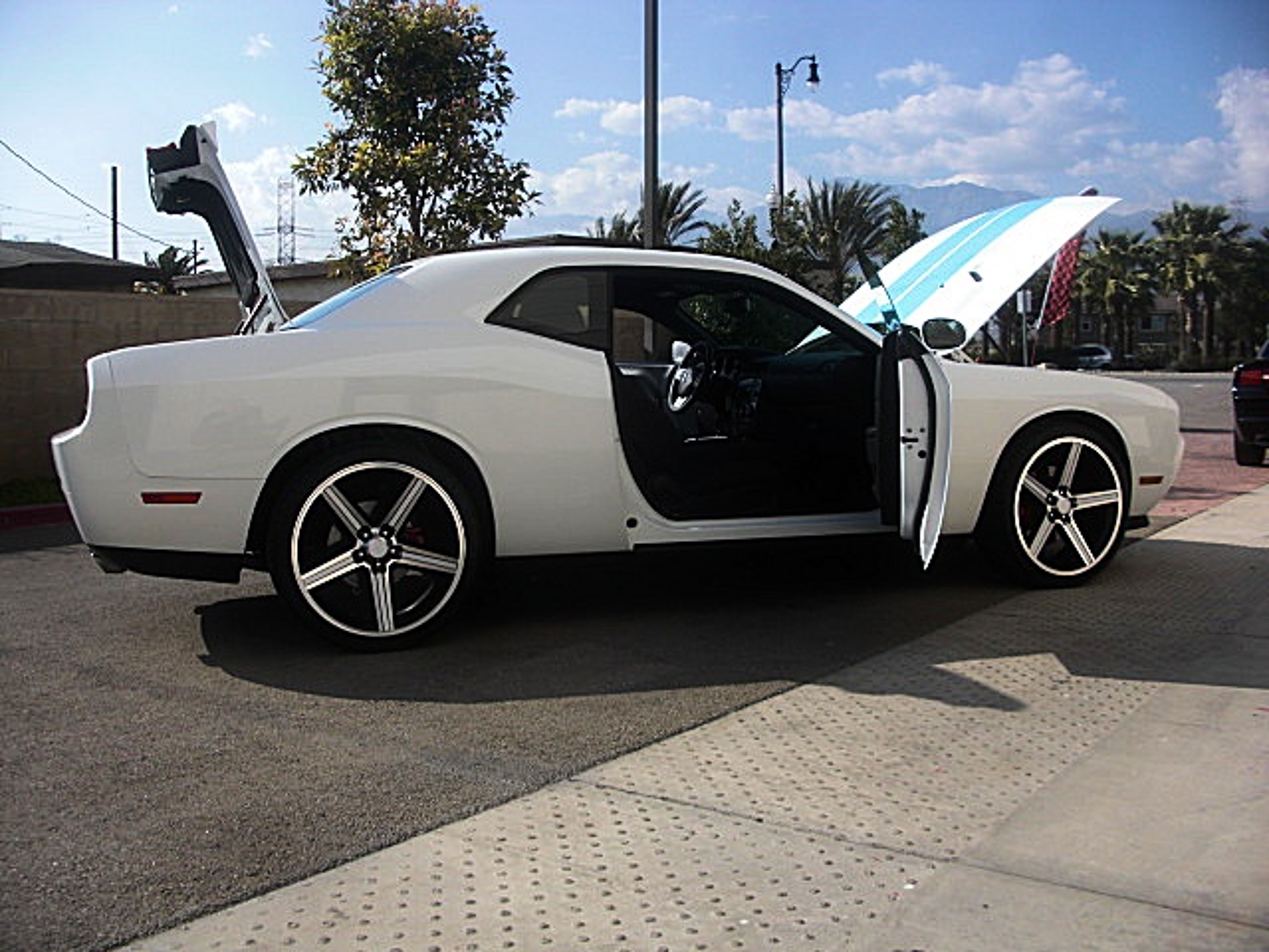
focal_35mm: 36
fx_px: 1320
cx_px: 634
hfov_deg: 51.4
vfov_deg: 39.7
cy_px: 476
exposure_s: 1/125
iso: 50
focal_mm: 6.3
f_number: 7.9
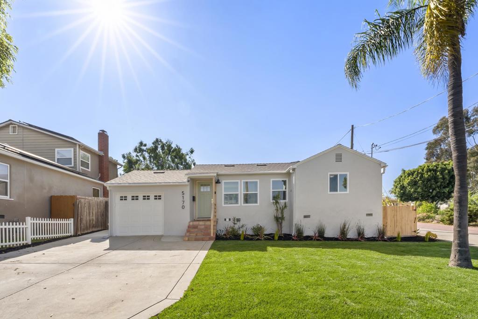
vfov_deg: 73.8
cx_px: 239
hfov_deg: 96.7
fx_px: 213
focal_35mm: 16
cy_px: 160
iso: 500
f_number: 22
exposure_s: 1/80
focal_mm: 16
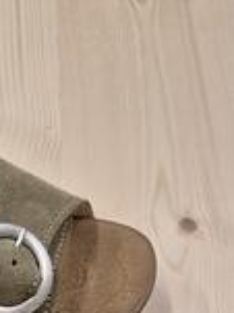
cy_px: 375
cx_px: -75
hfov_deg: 21.6
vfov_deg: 27.8
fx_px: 551
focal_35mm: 61
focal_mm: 5.4
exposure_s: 1/100
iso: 125
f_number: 1.8
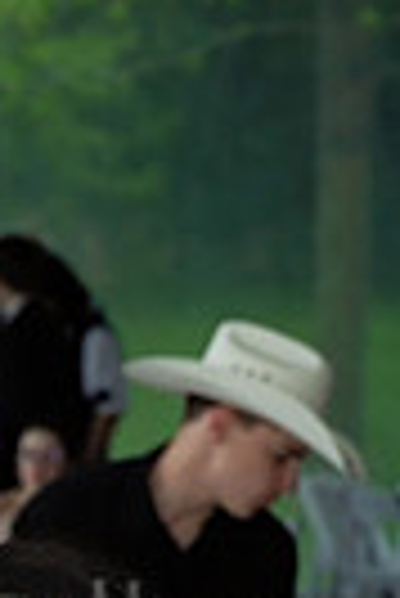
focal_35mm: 334
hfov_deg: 4.1
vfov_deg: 6.1
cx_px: -247
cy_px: 994
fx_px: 5552
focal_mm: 66
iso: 500
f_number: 5.6
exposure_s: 1/250
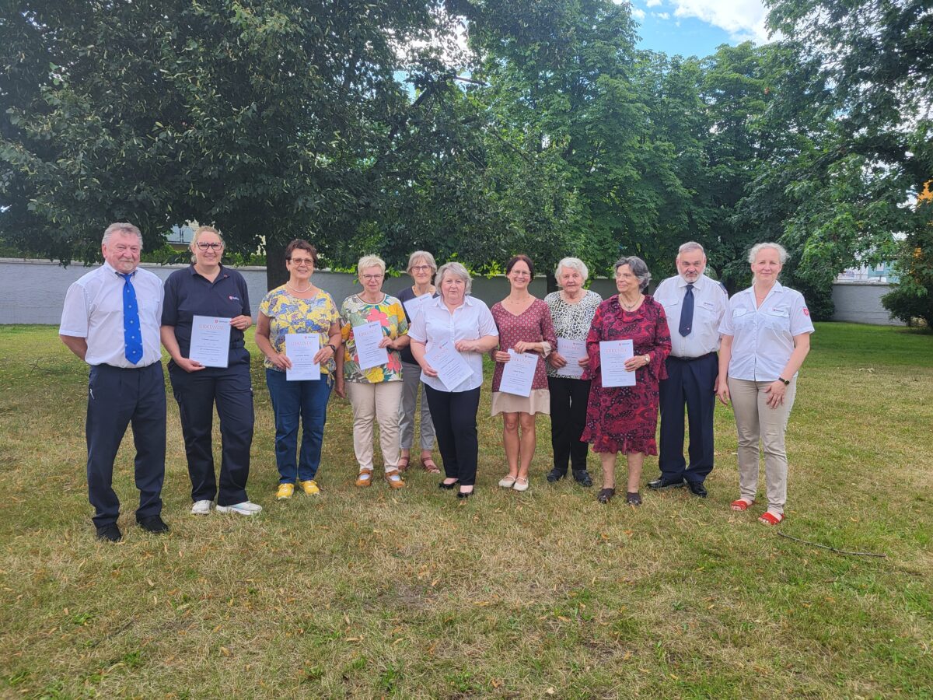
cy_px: 350
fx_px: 701
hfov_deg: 67.3
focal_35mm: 26
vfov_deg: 53.1
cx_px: 466
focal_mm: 5.4
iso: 40
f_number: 1.8
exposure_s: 1/407
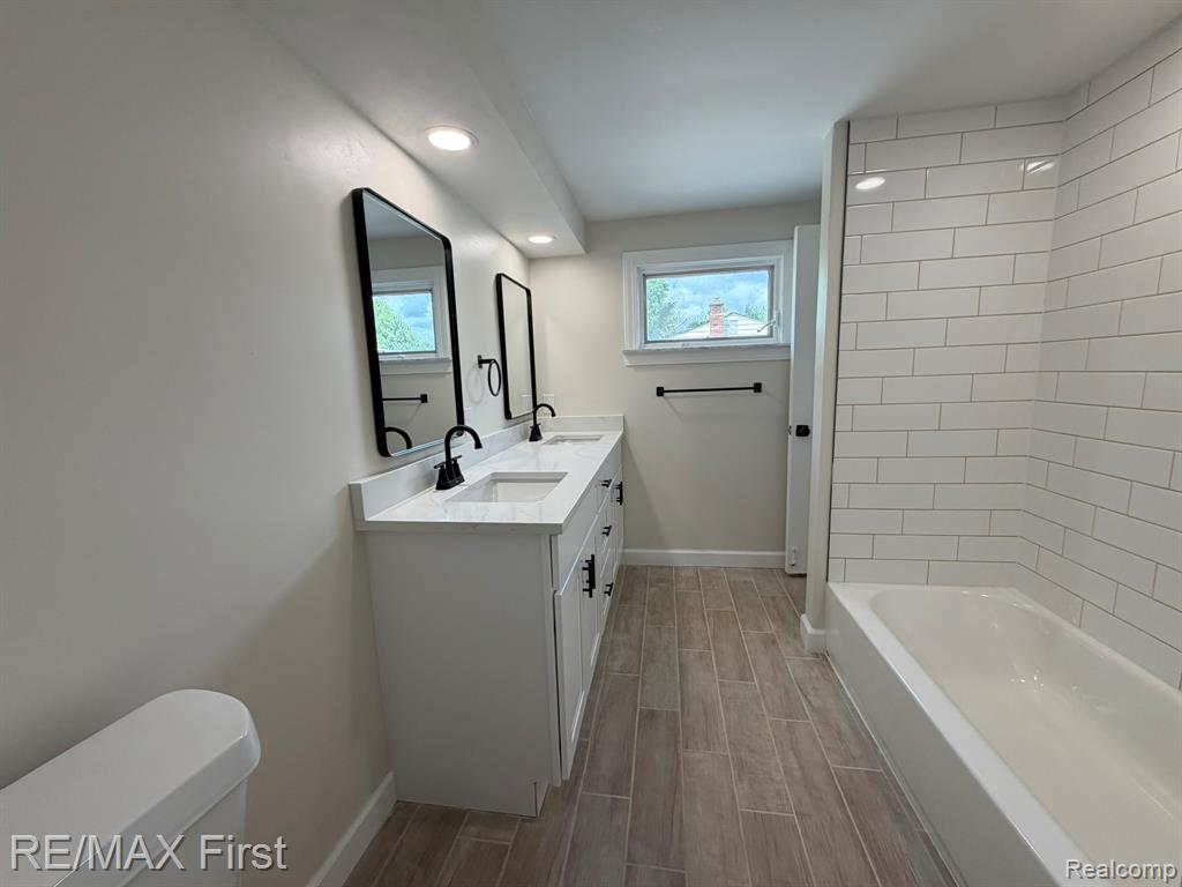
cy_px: 444
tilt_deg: -7.1
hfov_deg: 102.1
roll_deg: +2.6
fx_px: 478
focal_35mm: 14
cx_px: 591
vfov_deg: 85.7
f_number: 2.2
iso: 100
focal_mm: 2.22
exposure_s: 1/120
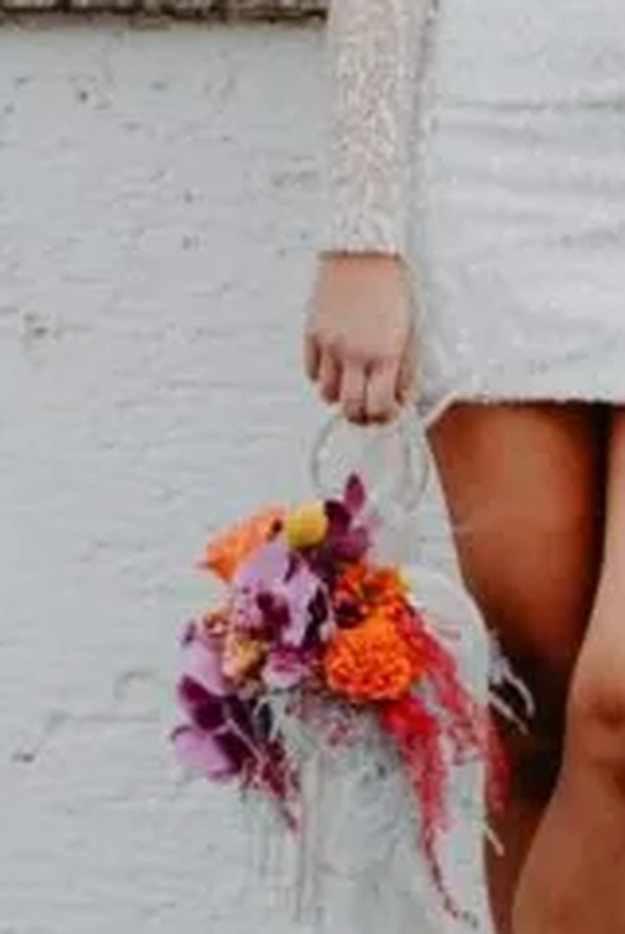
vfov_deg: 4.4
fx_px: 12229
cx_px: 1104
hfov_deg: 2.9
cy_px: 109
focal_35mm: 471
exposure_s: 1/2000
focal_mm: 110
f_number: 2.8
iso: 250
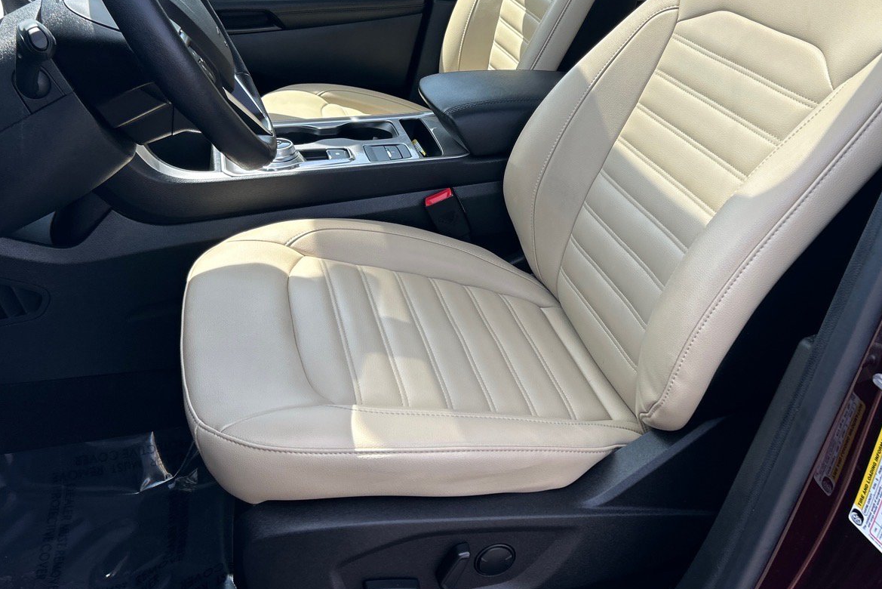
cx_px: 482
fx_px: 907
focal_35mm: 37
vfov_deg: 35.4
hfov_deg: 51.8
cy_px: 170
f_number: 1.5
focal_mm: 5.7
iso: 50
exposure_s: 1/714
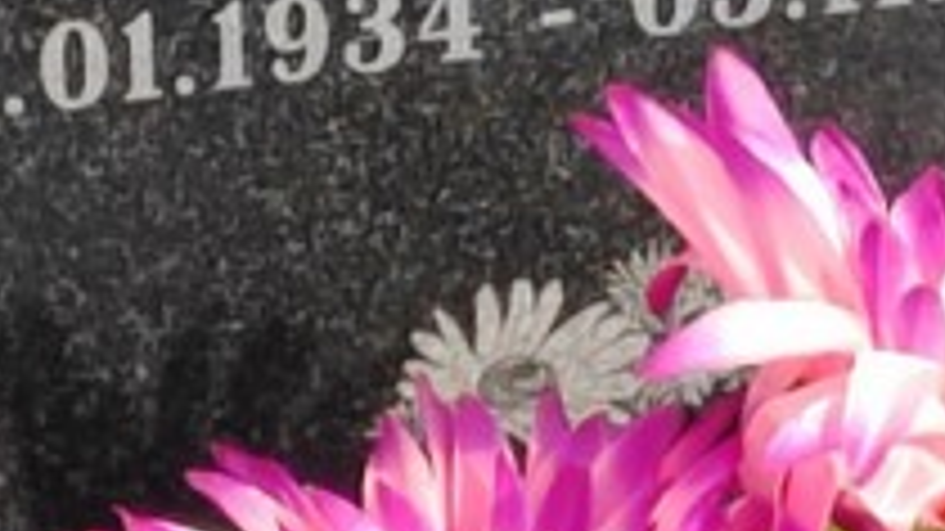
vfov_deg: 2.9
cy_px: -248
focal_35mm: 424
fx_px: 10622
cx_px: 693
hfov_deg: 5.1
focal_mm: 5.52
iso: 100
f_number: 1.9
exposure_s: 1/380
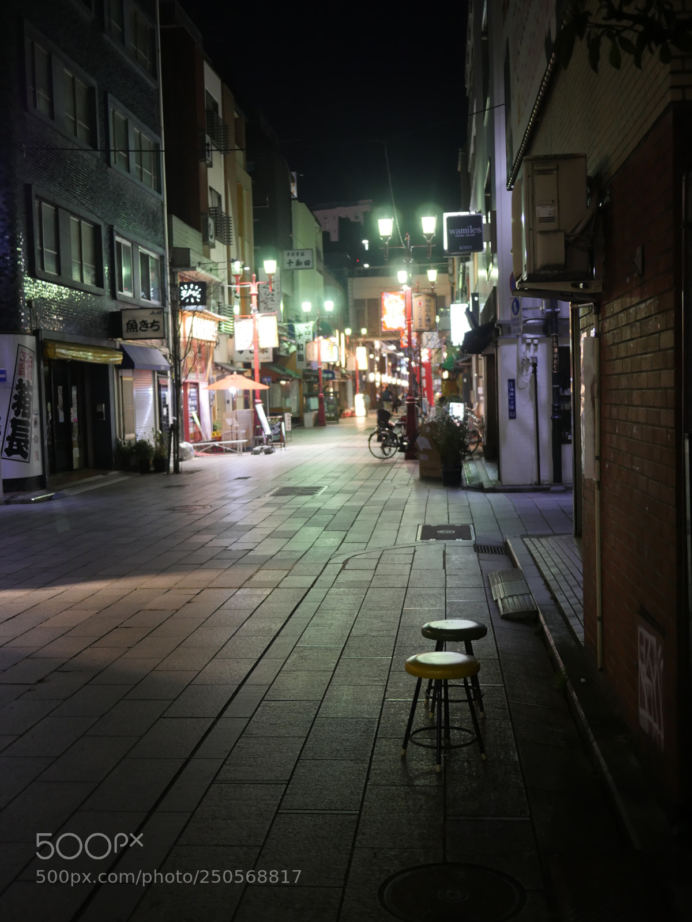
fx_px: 1066
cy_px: 461
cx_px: 346
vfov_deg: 46.8
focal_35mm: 40
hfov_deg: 36.0
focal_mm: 20
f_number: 1.7
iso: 800
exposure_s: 1/60
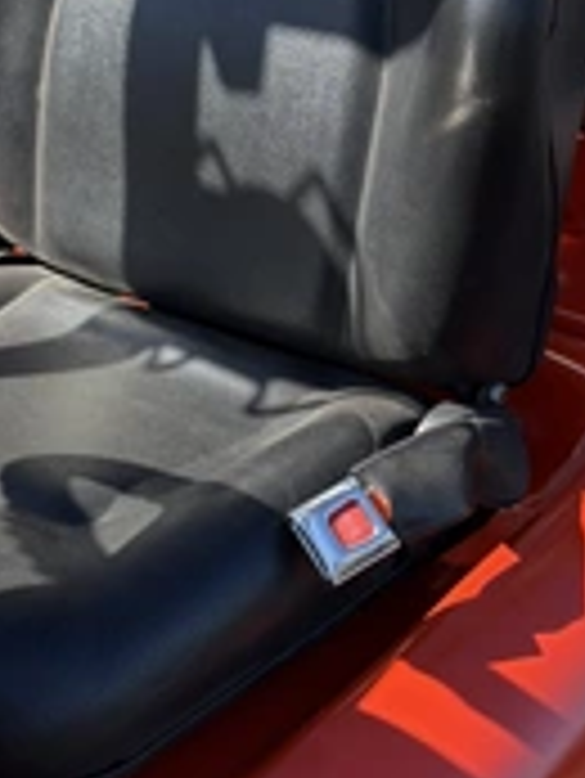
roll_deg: -2.0
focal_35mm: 60
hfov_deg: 24.3
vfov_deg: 32.0
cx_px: 202
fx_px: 1350
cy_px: 292
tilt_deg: -15.5
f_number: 1.6
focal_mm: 5.96
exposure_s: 1/1239
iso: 64
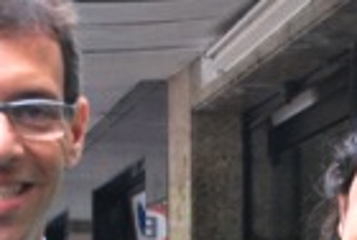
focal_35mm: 151
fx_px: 1501
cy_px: 374
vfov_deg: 8.9
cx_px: 278
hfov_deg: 13.5
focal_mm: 22
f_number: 3.8
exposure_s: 1/100
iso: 400
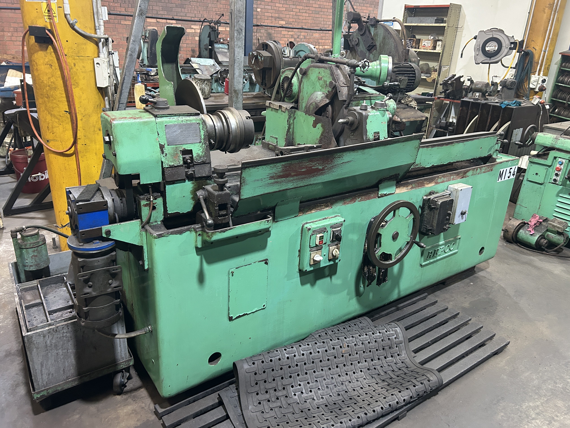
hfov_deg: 67.3
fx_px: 428
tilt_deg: -22.7
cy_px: 214
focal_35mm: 26
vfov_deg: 53.1
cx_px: 285
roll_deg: -2.6
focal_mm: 5.7
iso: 320
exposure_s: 1/50
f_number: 1.5
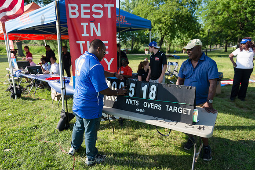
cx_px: 128
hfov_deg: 73.7
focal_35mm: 24
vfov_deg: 53.2
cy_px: 85
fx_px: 170
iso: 200
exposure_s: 1/2000
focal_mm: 24
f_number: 2.8
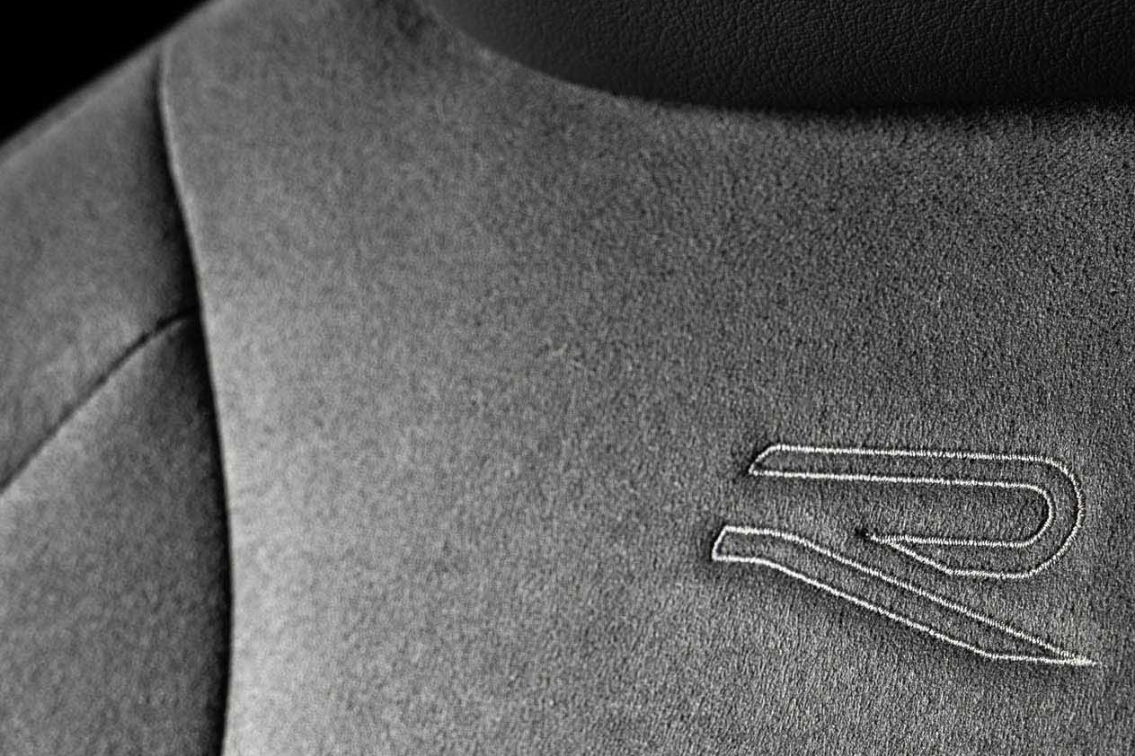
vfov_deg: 11.4
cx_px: 625
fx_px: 3783
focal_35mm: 120
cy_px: 576
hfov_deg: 17.1
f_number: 4.5
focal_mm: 37
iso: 100
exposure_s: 1/2.5
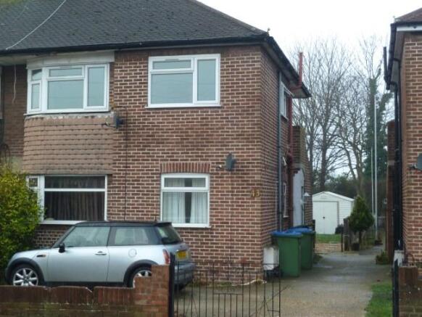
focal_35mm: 55
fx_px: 671
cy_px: 158
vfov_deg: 26.6
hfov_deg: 34.9
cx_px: 211
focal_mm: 9.1
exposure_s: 1/100
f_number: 3.9
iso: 160
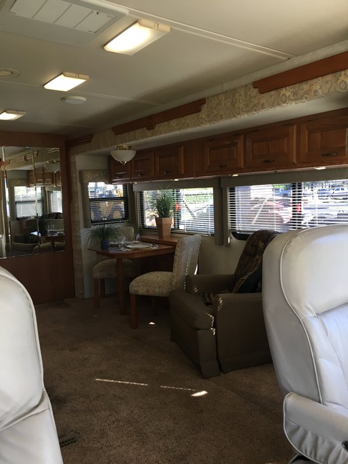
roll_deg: +2.1
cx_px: 174
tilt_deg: -6.3
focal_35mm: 29
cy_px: 232
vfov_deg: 61.7
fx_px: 389
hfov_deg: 48.2
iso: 25
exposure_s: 1/30
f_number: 2.2
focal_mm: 4.15
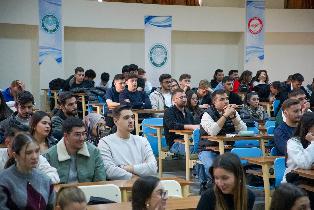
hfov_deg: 25.1
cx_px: 160
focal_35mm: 81
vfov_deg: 16.9
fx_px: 706
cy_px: 103
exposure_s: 1/200
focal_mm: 50
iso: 2000
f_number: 2.8
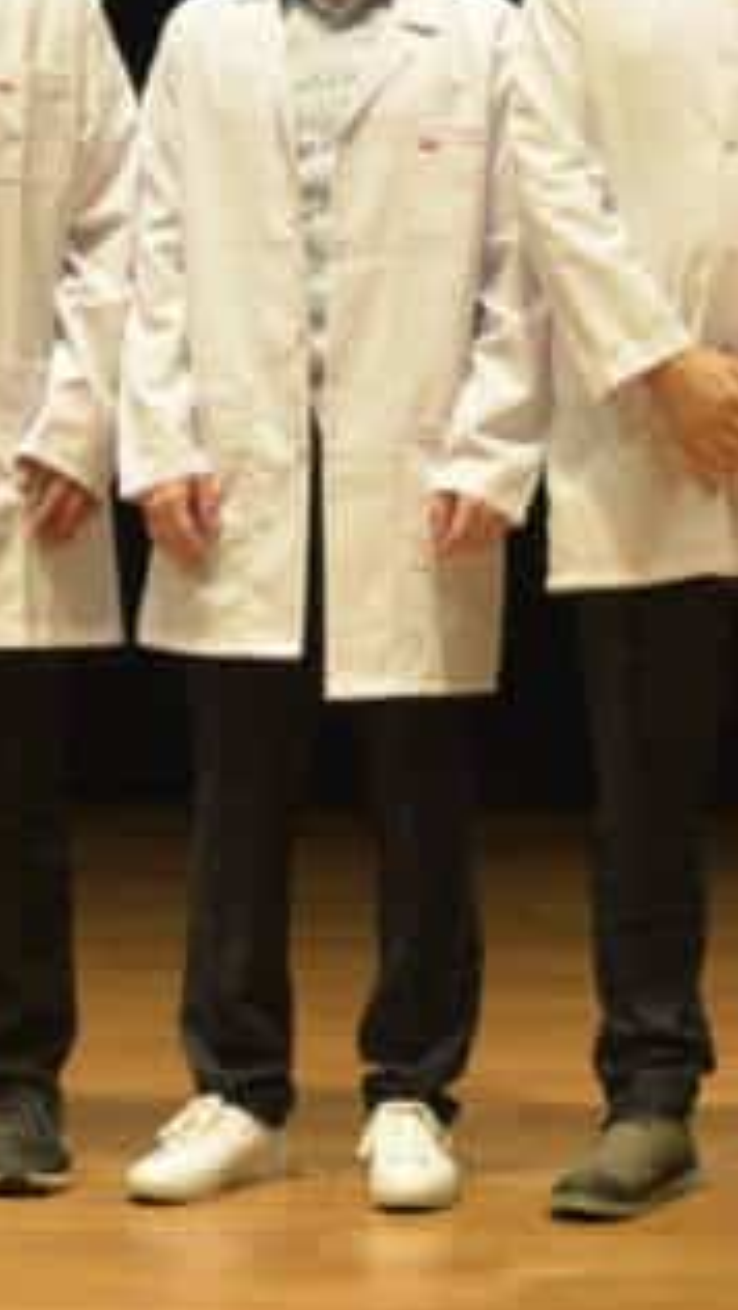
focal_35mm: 129
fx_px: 4483
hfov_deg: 9.3
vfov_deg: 16.3
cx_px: 750
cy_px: 33
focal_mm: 38
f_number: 4
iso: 800
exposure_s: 1/50
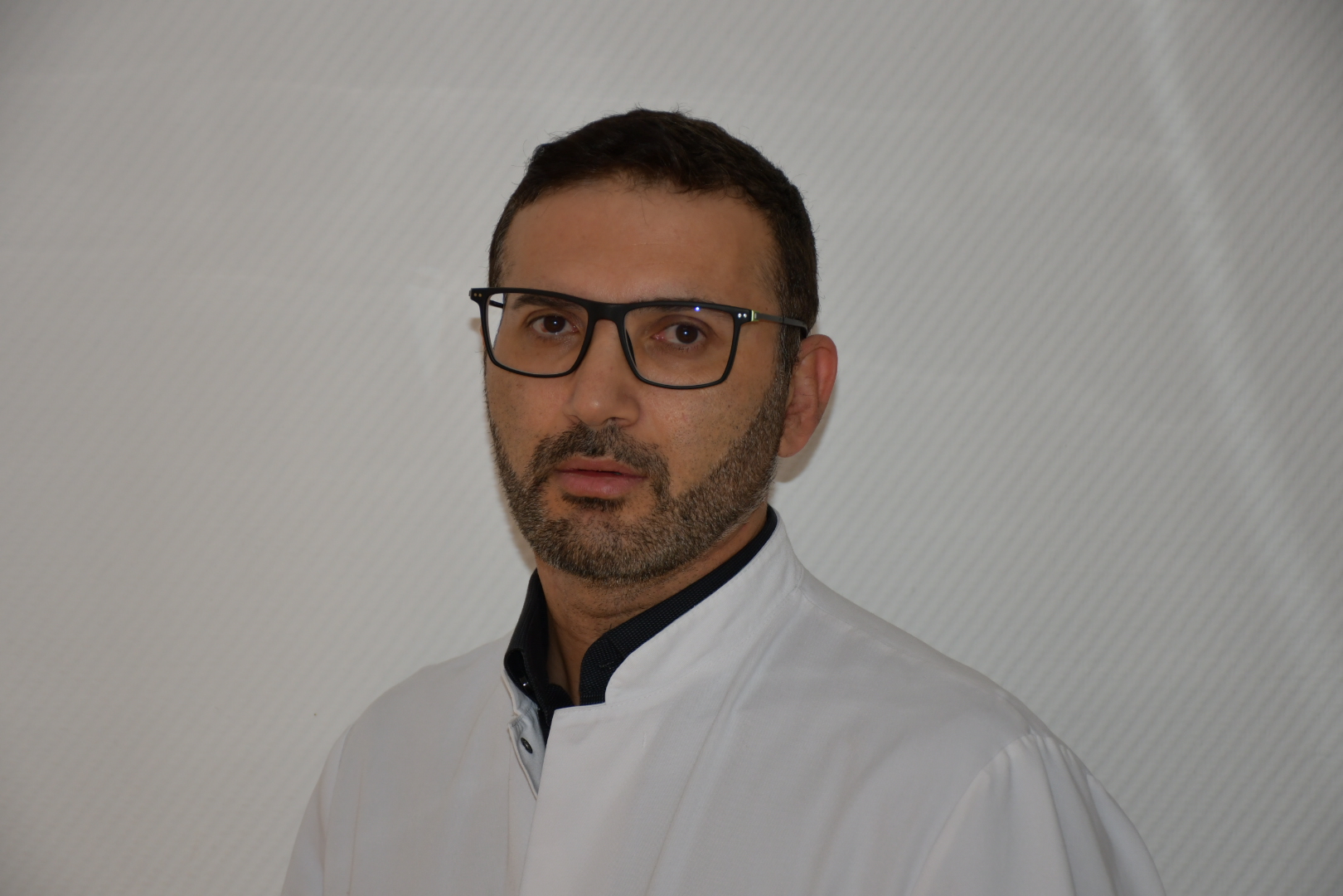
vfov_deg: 13.8
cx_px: 672
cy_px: 448
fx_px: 3693
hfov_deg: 20.6
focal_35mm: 99
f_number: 5
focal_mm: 66
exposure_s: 1/60
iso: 400
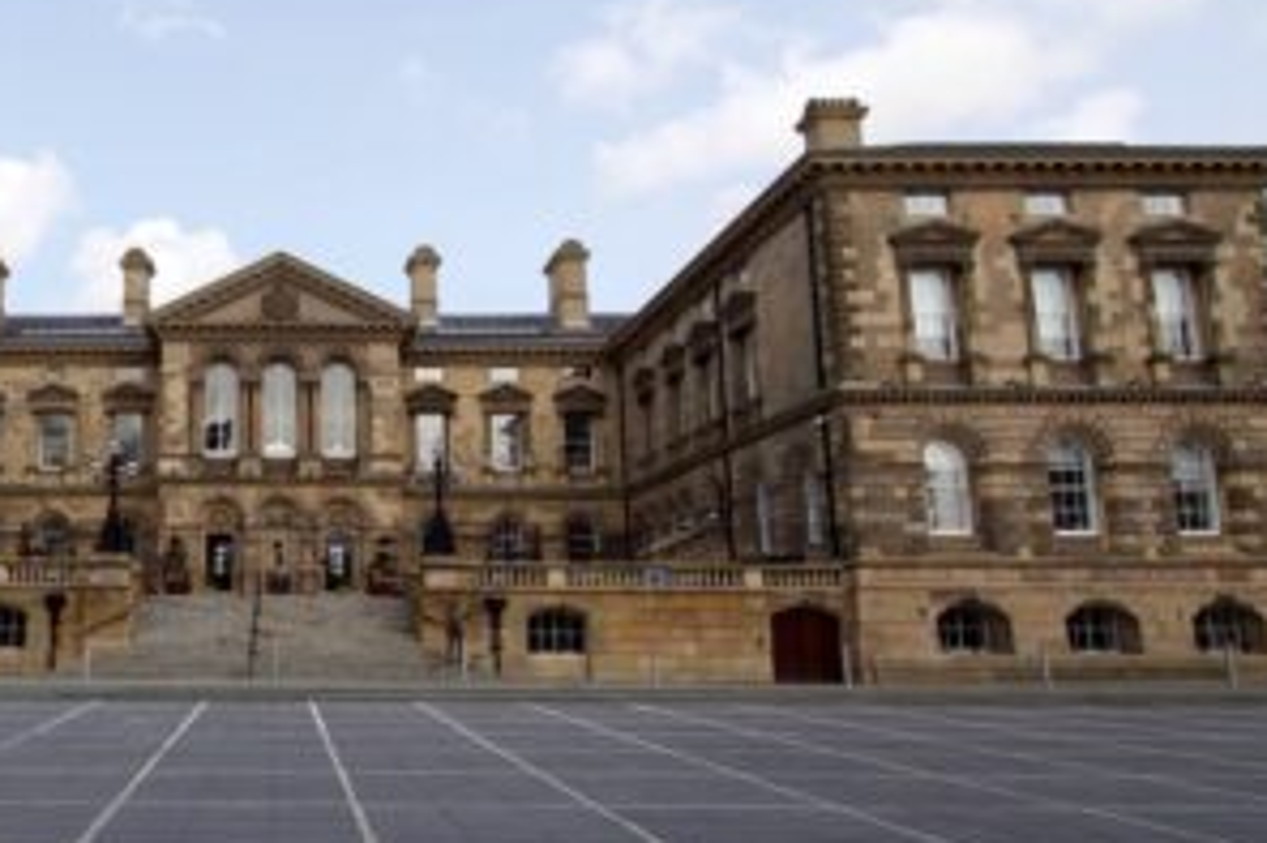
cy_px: 443
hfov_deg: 63.1
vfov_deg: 47.9
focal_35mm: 27
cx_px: 304
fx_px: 950
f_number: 7.1
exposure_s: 1/200
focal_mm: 11
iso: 100
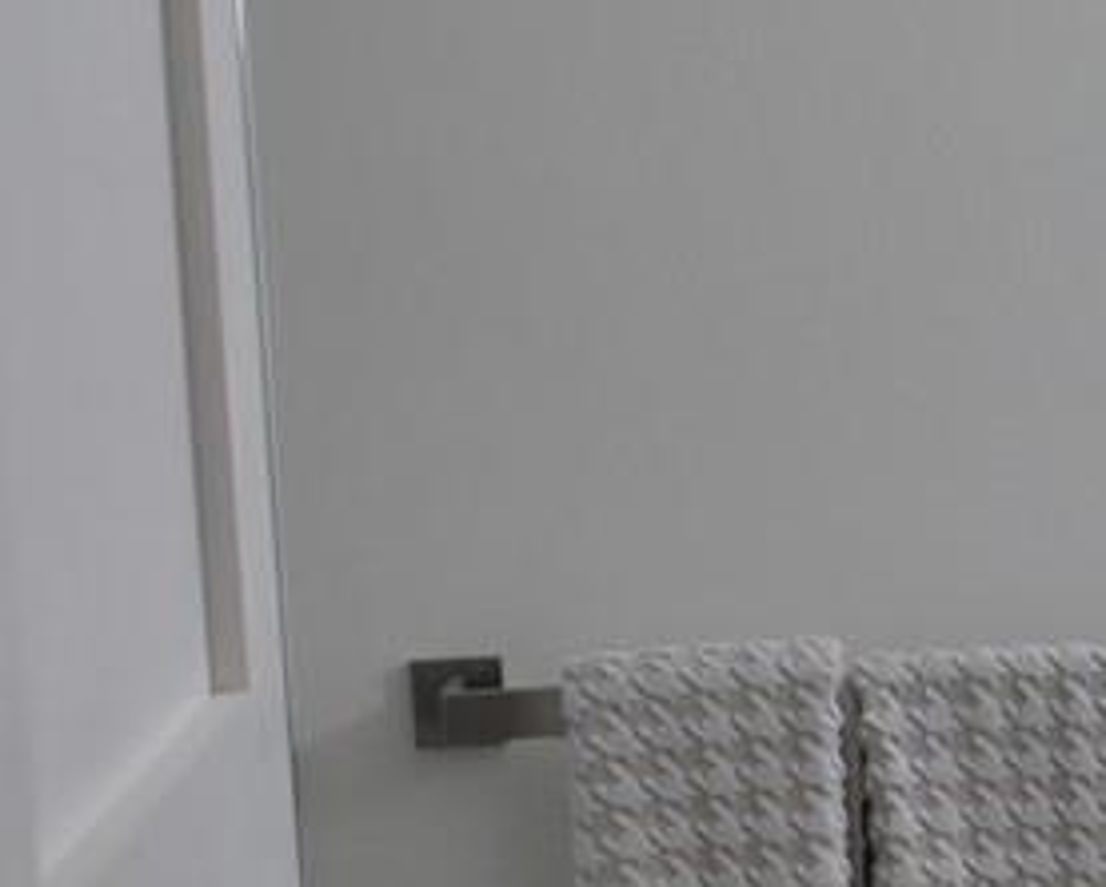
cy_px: 743
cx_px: 1425
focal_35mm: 99
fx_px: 3243
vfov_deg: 15.4
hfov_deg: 18.1
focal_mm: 18
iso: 200
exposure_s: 1/50
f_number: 4
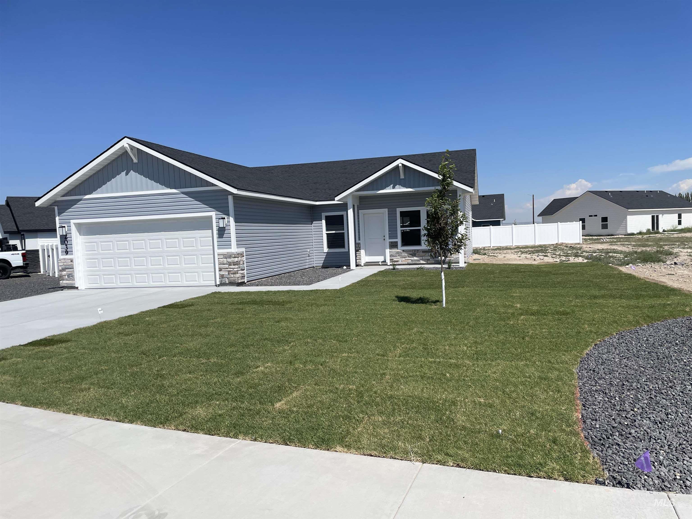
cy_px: 260
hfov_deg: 67.3
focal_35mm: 26
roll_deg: +3.7
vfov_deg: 53.1
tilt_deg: -3.4
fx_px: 520
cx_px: 346
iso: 32
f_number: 1.6
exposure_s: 1/6494
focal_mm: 4.2
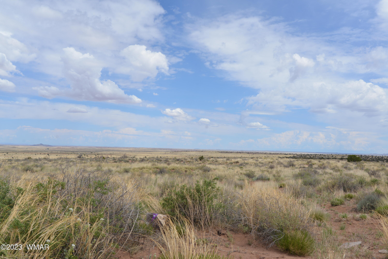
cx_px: 194
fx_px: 345
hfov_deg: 58.7
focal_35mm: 32
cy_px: 130
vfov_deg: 41.1
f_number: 9
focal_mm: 32
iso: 100
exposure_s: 1/320
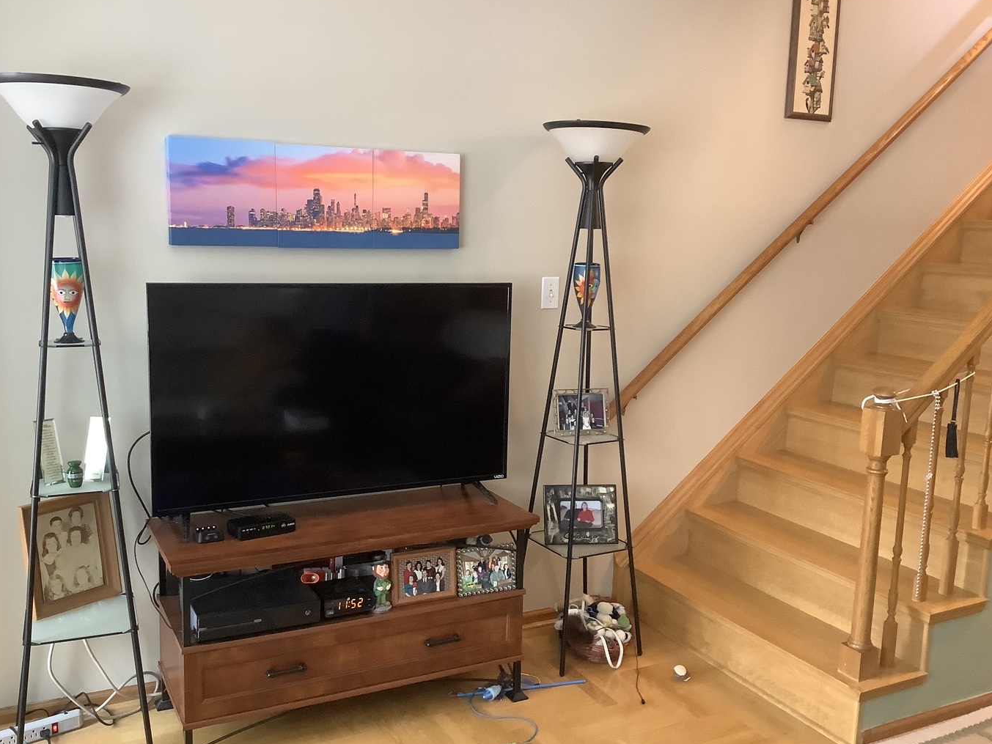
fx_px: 946
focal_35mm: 33
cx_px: 477
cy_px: 374
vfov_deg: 43.0
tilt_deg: -9.7
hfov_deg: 55.3
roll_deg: -1.5
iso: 320
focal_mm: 3.3
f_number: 2.4
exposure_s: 1/40
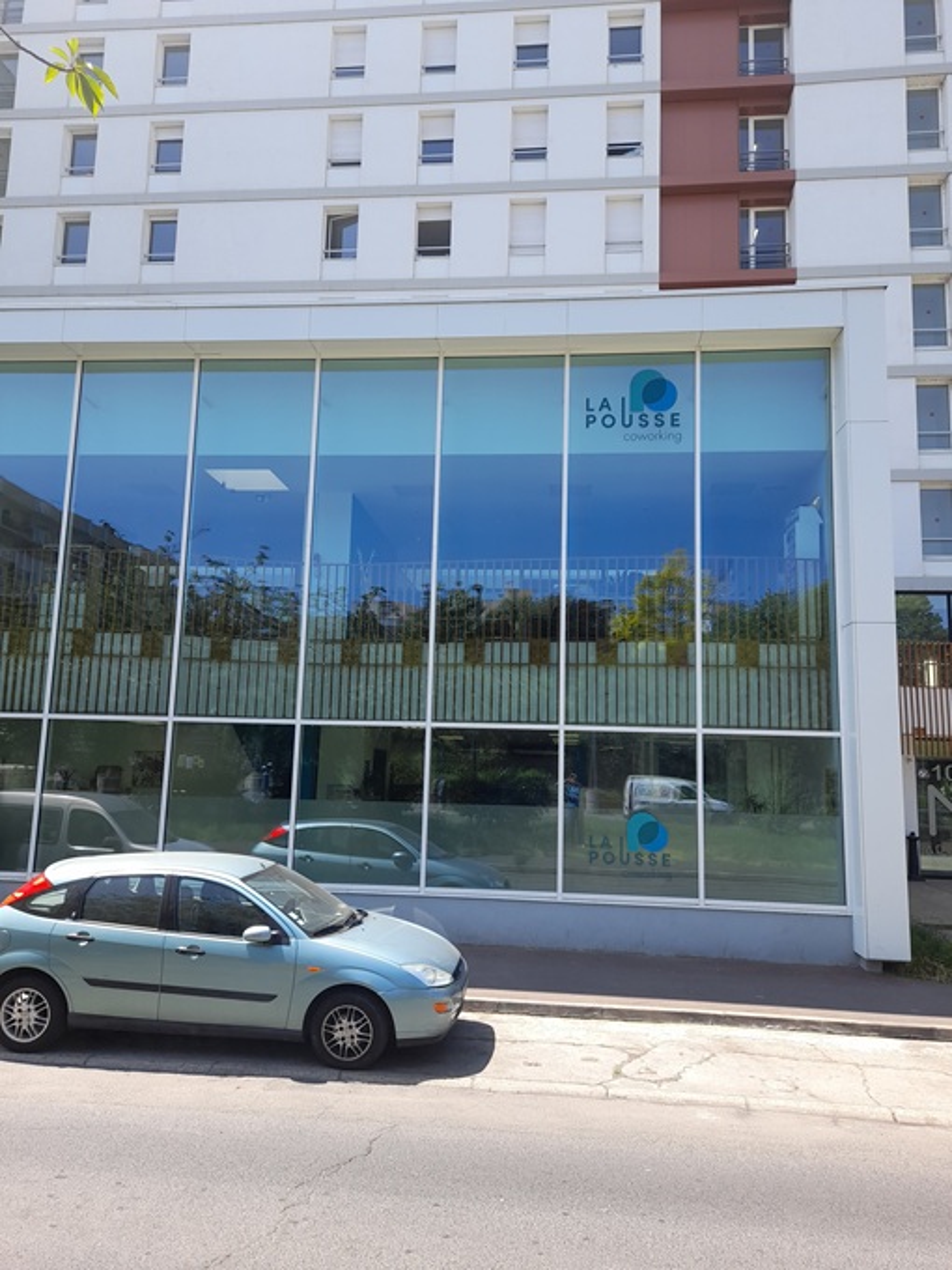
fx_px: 917
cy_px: 635
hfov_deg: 54.9
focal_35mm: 25
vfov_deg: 69.4
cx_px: 476
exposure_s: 1/279
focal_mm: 4.6
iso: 20
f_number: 2
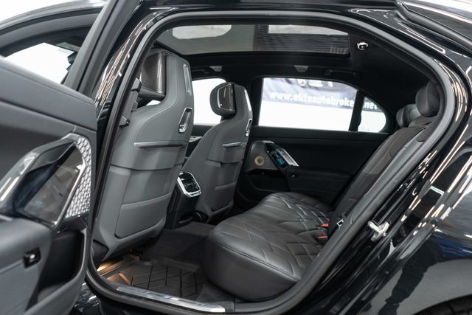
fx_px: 367
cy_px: 158
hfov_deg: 65.5
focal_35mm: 28
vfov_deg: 46.4
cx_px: 236
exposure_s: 1/40
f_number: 3.2
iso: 800
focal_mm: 28
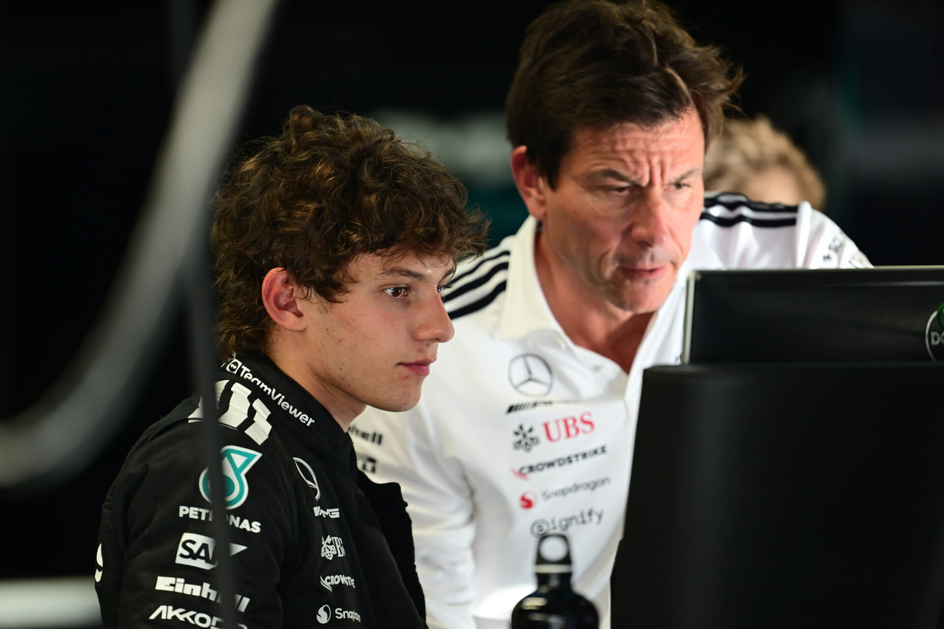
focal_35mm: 400
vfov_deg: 3.4
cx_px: 472
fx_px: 10488
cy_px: 314
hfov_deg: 5.2
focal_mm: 400
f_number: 2.8
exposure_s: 1/400
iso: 1000
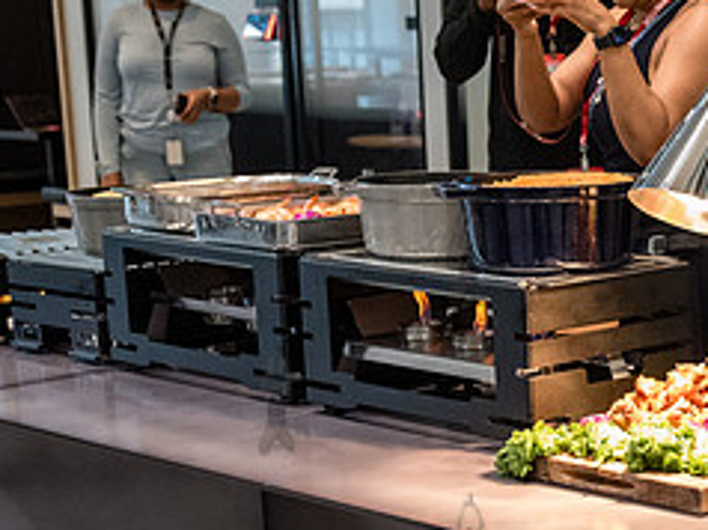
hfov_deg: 20.4
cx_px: 851
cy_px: 400
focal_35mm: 90
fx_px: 1839
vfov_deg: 16.3
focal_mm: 38
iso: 5000
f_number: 3.5
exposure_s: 1/250
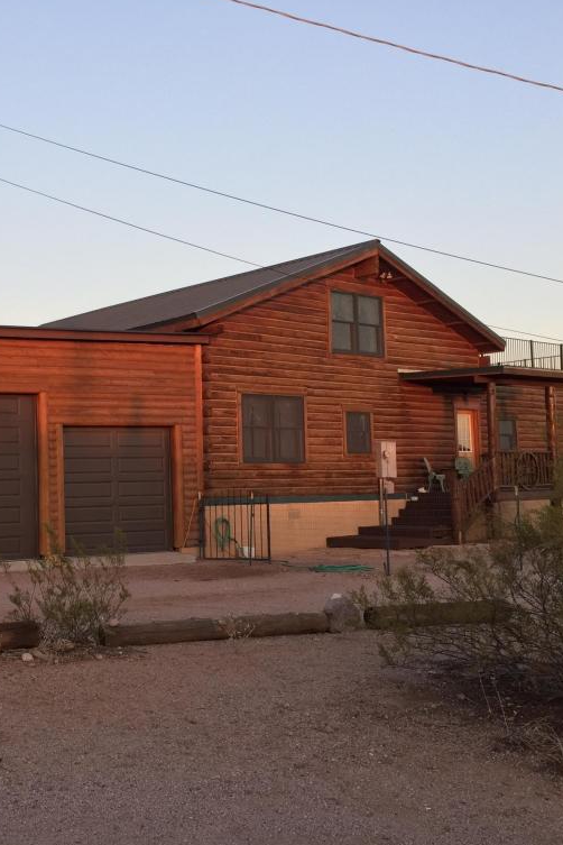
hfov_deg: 31.4
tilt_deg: +3.6
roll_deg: -0.2
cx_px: 74
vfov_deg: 47.4
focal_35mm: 41
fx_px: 962
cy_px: 422
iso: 40
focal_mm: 4.15
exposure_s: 1/120
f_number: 2.2
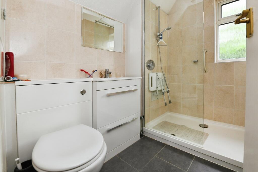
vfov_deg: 81.2
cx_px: 129
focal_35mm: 14
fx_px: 100
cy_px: 86
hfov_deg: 104.2
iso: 640
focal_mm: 14
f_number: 8
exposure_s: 1/60
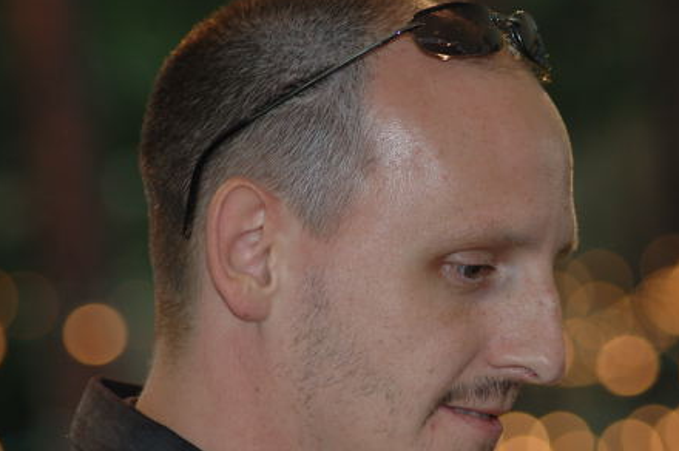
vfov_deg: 5.3
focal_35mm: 260
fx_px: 4890
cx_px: 429
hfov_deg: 7.9
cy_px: 246
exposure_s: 1/60
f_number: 4.8
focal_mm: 135
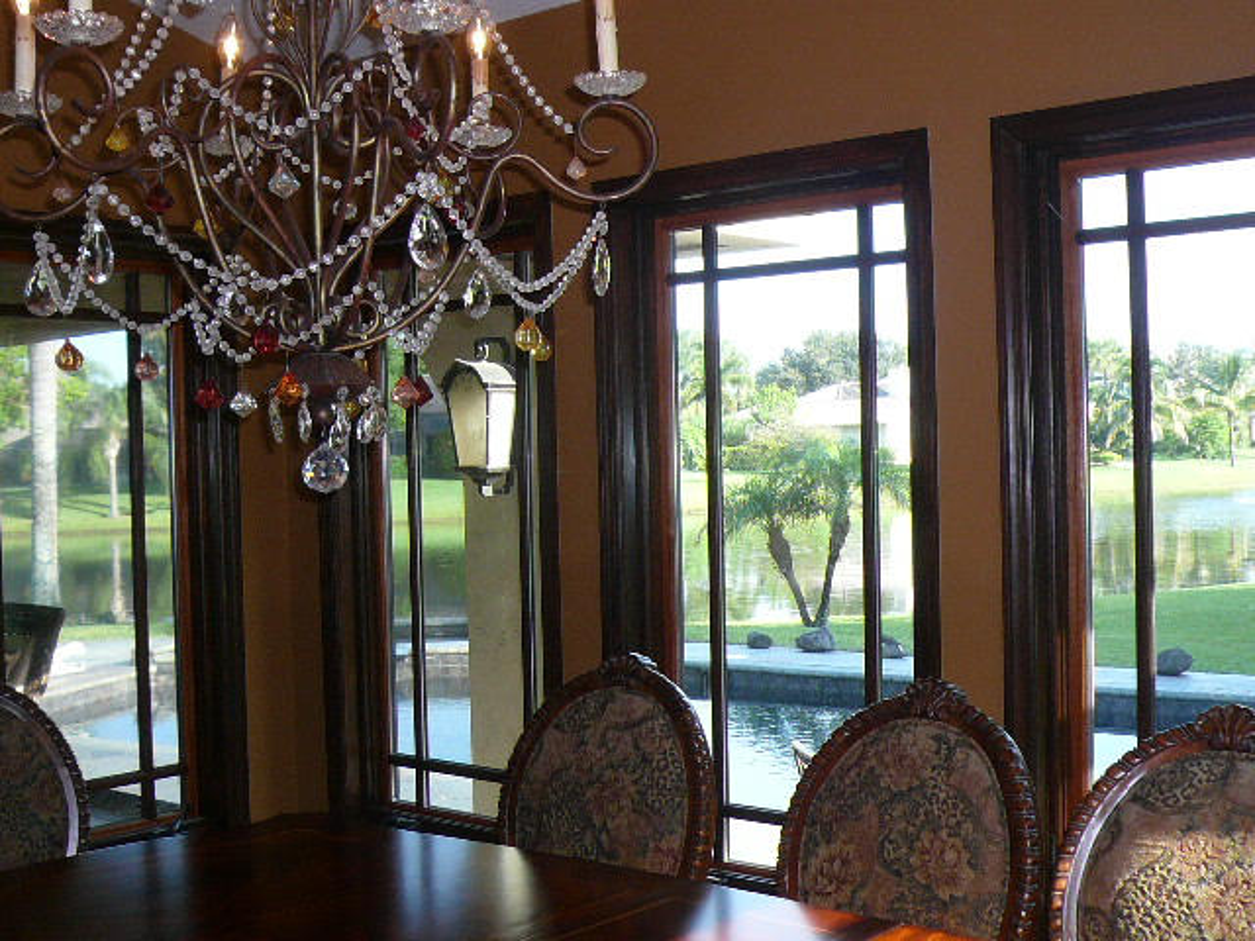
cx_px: 628
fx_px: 1595
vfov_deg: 32.9
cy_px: 470
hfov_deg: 42.9
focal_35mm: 44
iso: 100
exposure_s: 1/125
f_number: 2.8
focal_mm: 4.7
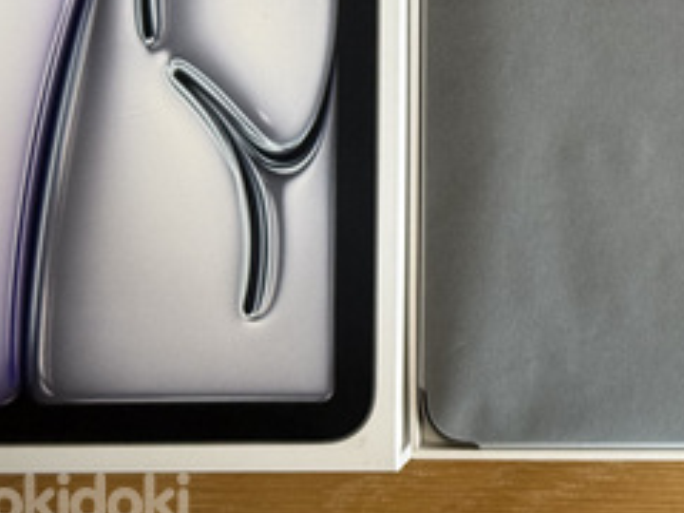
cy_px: -43
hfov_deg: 15.9
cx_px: 761
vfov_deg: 12.2
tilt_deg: -87.4
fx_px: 2371
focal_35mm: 120
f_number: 1.78
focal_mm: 6.76
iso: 200
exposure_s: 1/60
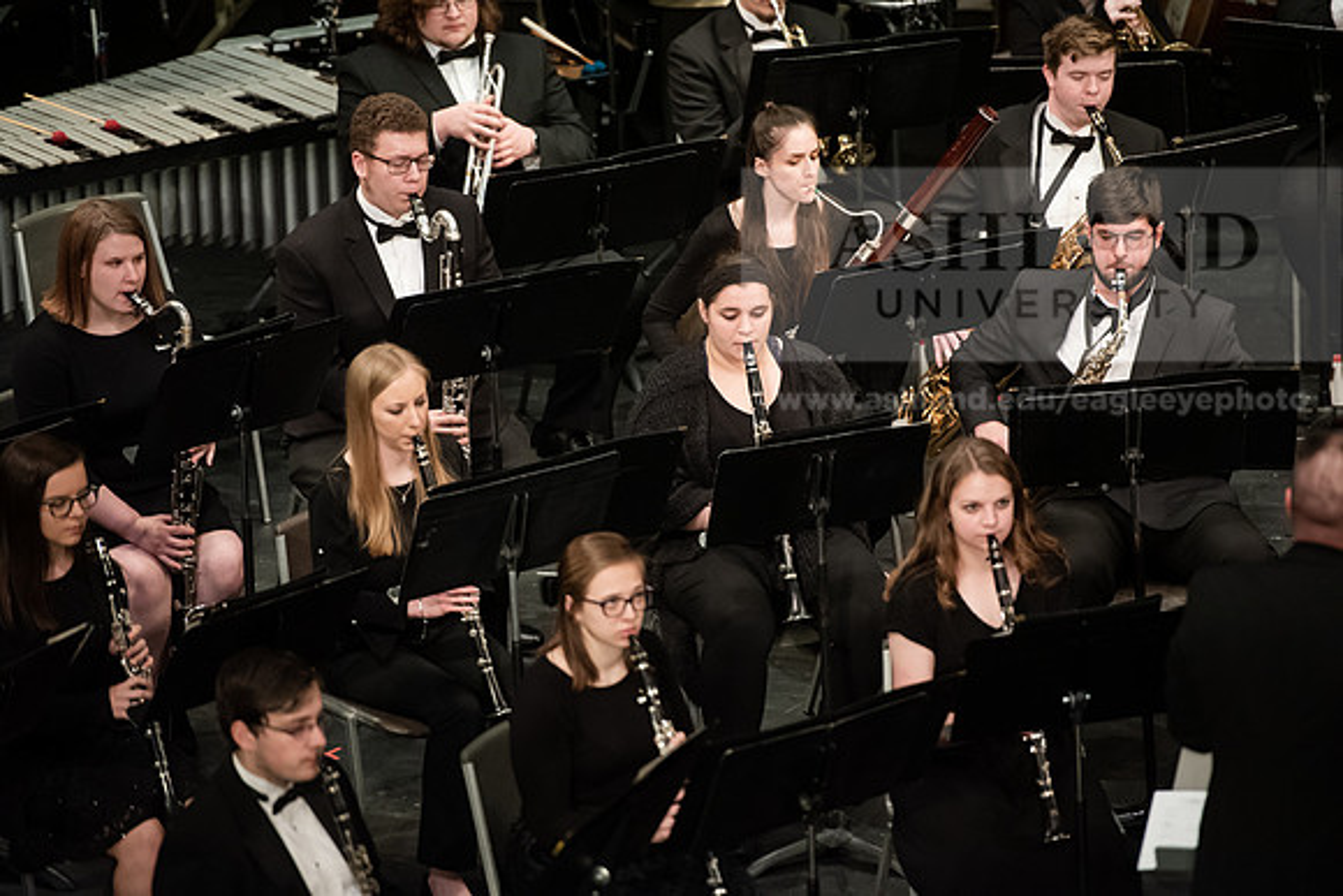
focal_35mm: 200
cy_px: 448
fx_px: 7463
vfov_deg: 6.9
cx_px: 672
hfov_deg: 10.3
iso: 3200
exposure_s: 1/250
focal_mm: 200
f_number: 2.8
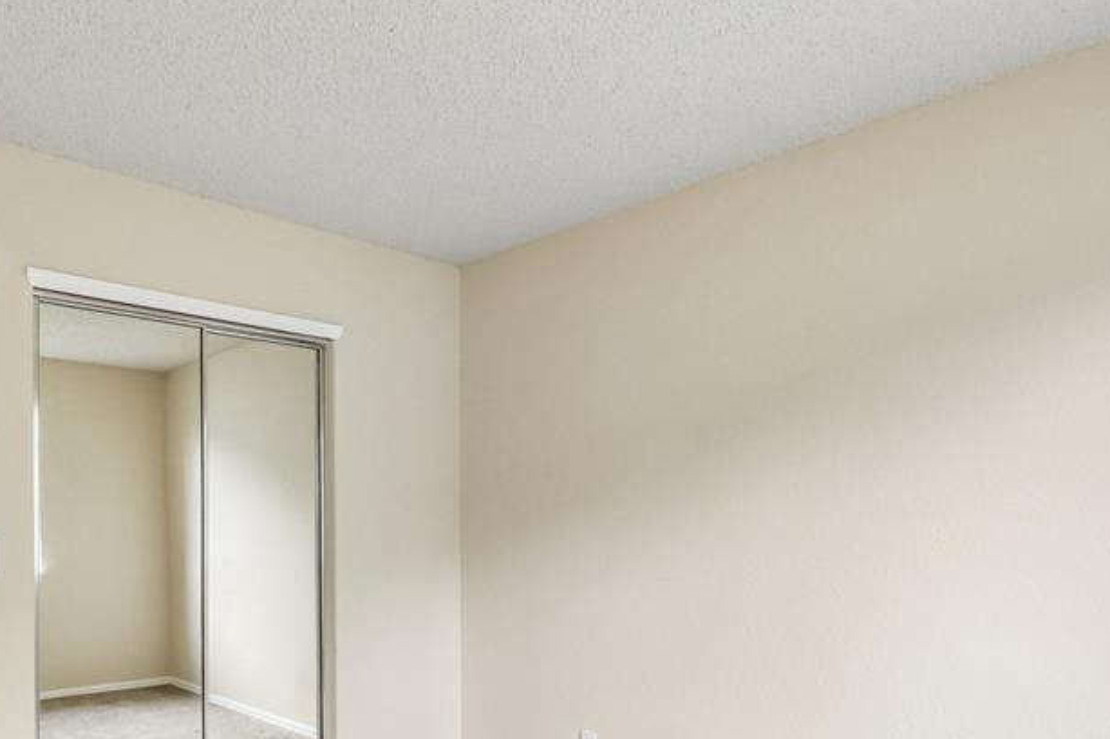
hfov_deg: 69.1
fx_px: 771
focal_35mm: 25
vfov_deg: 50.4
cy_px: 491
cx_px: 353
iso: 640
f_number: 9
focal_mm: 10
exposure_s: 1/15
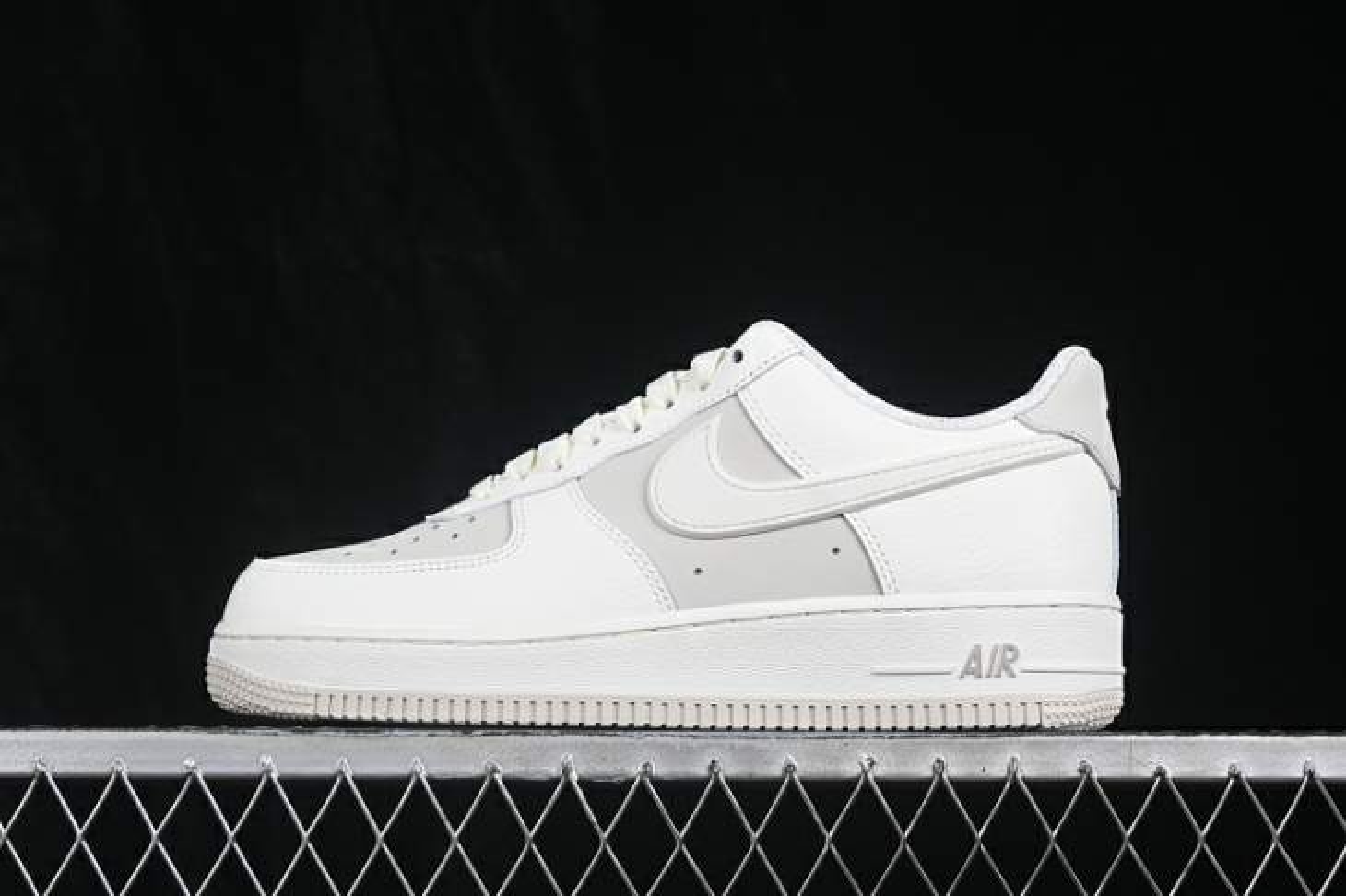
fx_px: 2803
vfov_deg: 18.2
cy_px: 448
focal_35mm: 75
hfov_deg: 27.0
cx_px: 673
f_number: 8
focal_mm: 50
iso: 160
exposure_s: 1/80
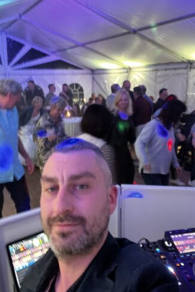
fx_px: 260
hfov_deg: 41.1
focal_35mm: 32
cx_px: 102
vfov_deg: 58.7
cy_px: 148
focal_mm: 2.71
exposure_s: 1/21
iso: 640
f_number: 2.2
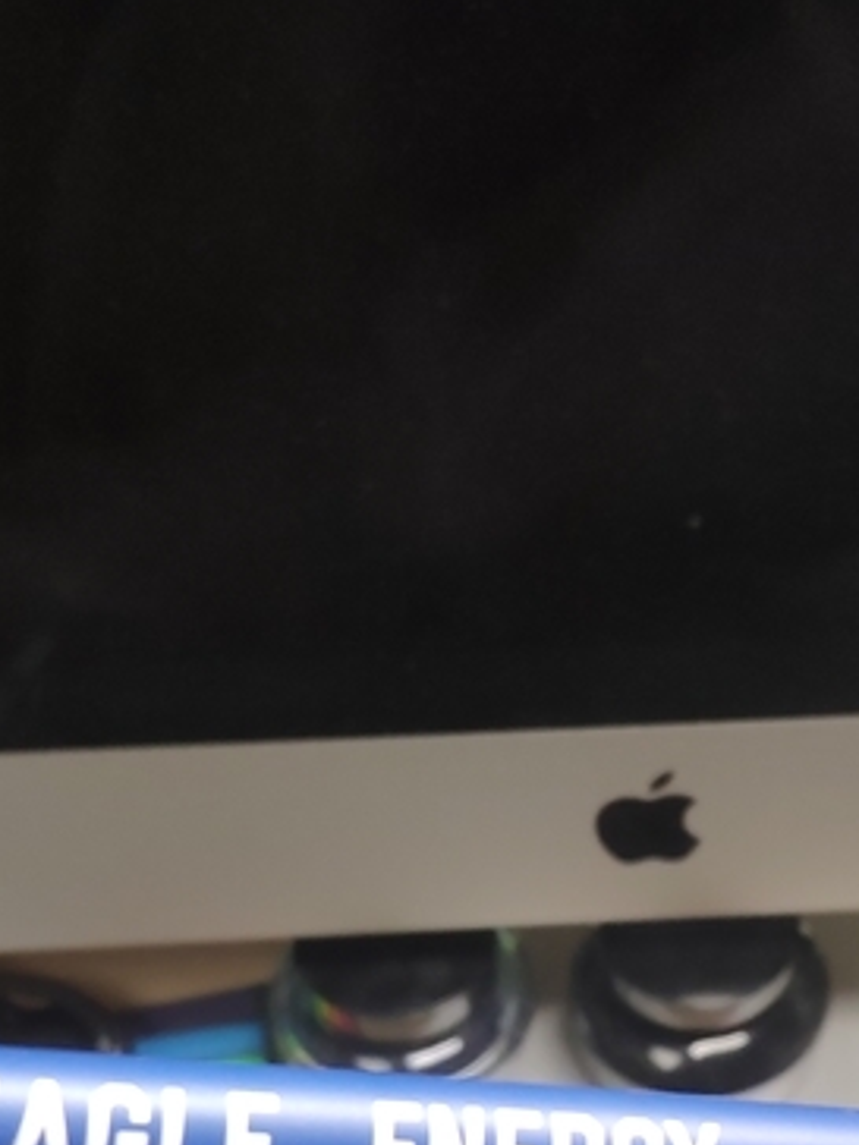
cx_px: 680
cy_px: 774
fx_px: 1952
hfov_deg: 24.4
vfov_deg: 32.4
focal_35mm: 59
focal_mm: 4.22
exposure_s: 1/100
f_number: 1.8
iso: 284
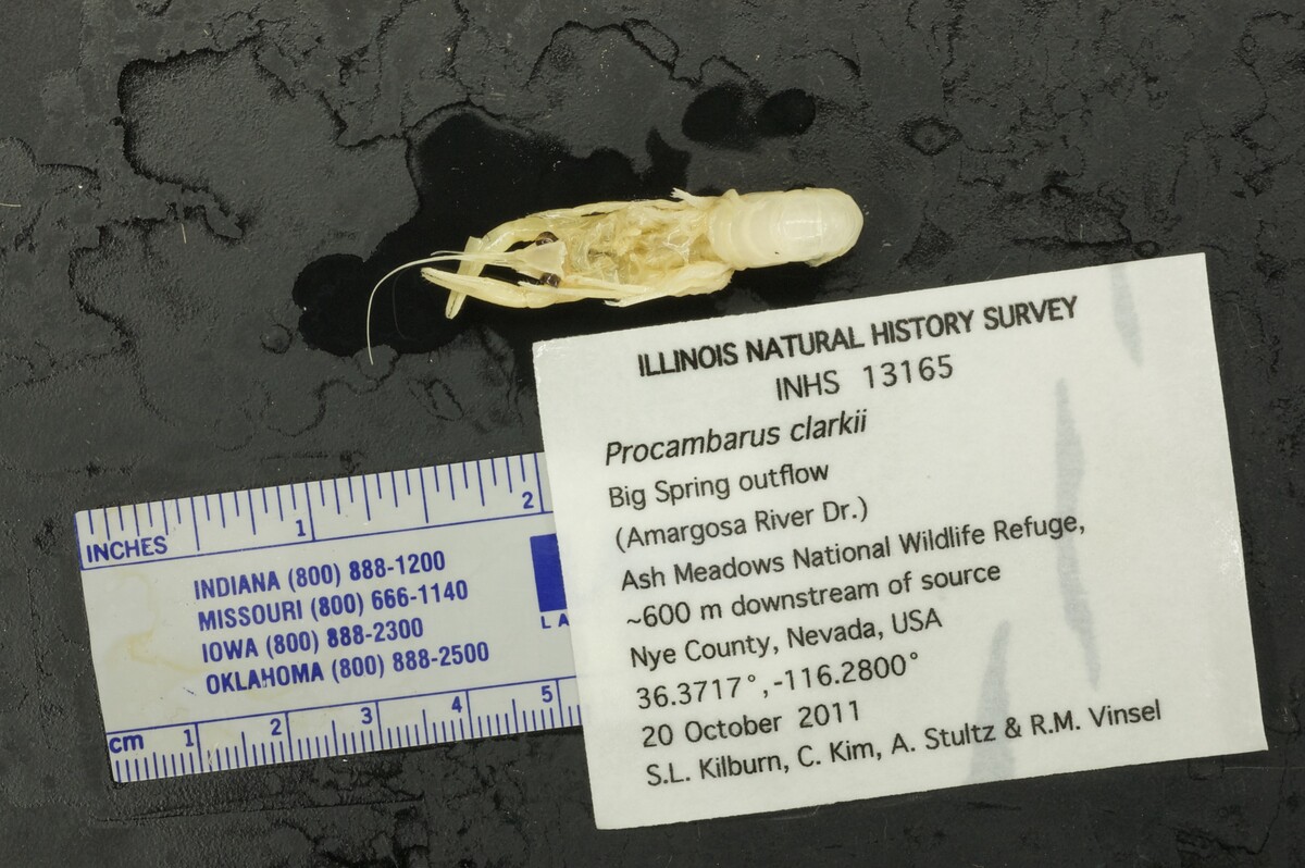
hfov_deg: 22.6
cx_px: 652
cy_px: 434
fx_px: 3260
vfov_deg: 15.2
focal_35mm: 90
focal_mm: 60
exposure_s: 1/1.3
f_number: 36
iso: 500
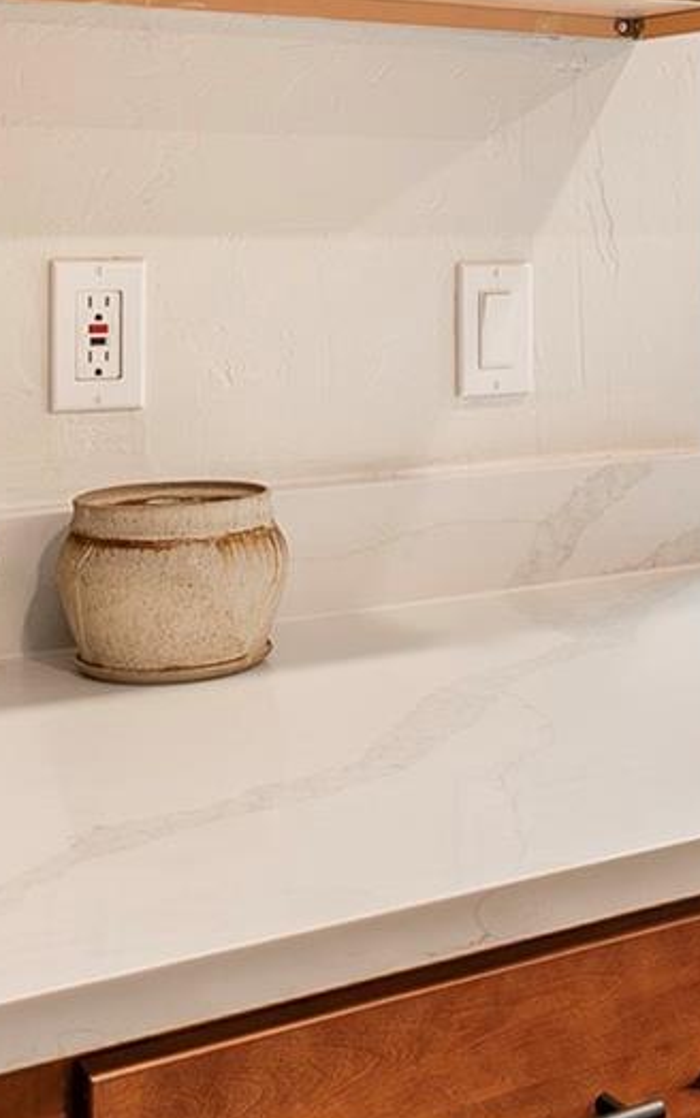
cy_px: 228
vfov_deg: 35.1
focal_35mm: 56
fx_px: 1707
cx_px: 826
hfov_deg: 21.6
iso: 100
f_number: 10
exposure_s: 1/1.67
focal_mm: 12
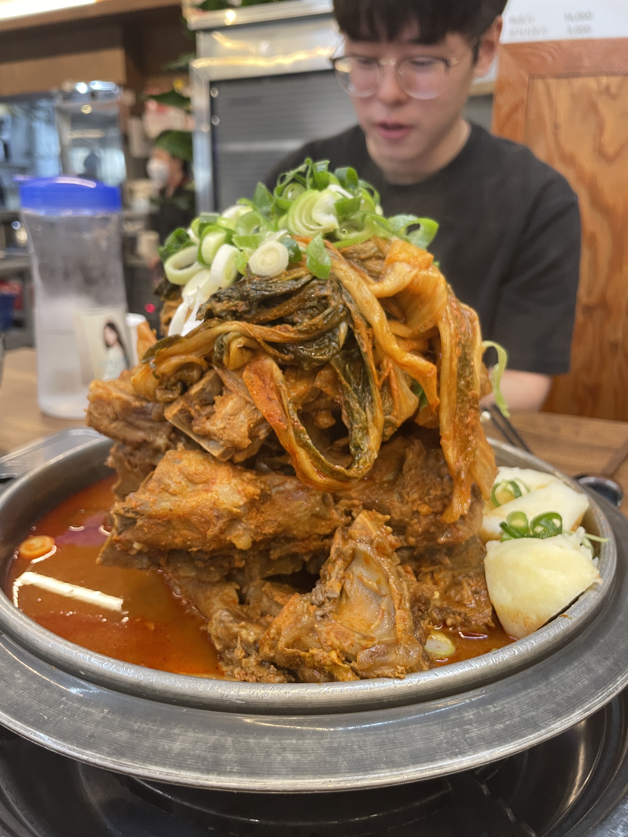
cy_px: 418
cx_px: 314
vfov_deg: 67.3
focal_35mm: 26
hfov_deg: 53.1
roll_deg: +0.0
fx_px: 629
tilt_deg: -17.0
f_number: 1.6
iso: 160
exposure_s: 1/60
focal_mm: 4.2
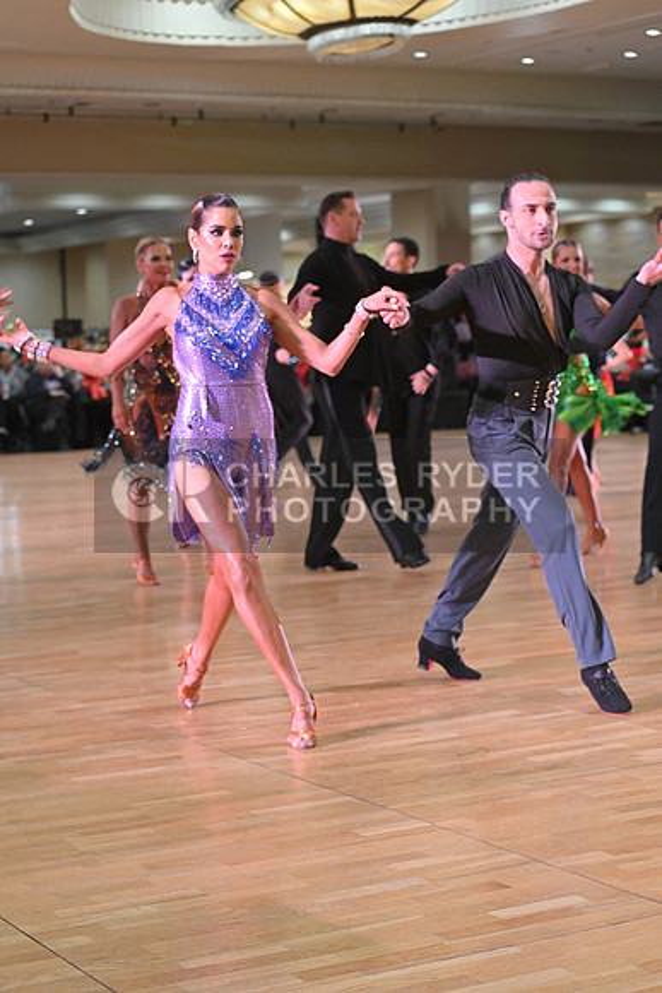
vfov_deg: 28.8
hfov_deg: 19.5
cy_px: 496
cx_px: 331
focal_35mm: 70
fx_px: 1930
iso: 4000
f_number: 5
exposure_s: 1/400
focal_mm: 70
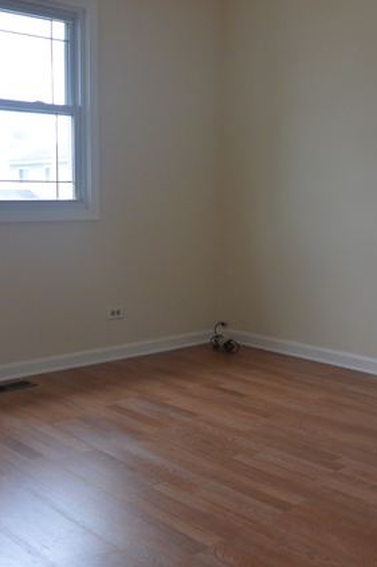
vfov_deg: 44.5
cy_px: 284
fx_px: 692
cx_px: 256
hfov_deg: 30.2
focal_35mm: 44
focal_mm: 11
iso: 400
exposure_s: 1/100
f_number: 3.5
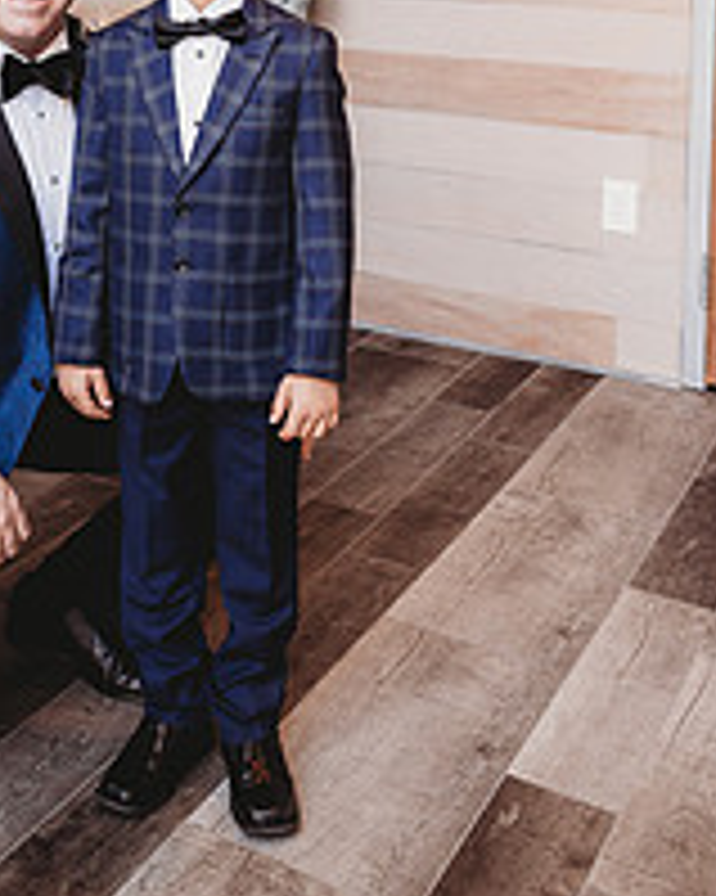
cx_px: 153
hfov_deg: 29.1
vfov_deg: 33.1
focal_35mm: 51
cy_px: -36
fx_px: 1352
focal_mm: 24
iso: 500
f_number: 2.8
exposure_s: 1/200
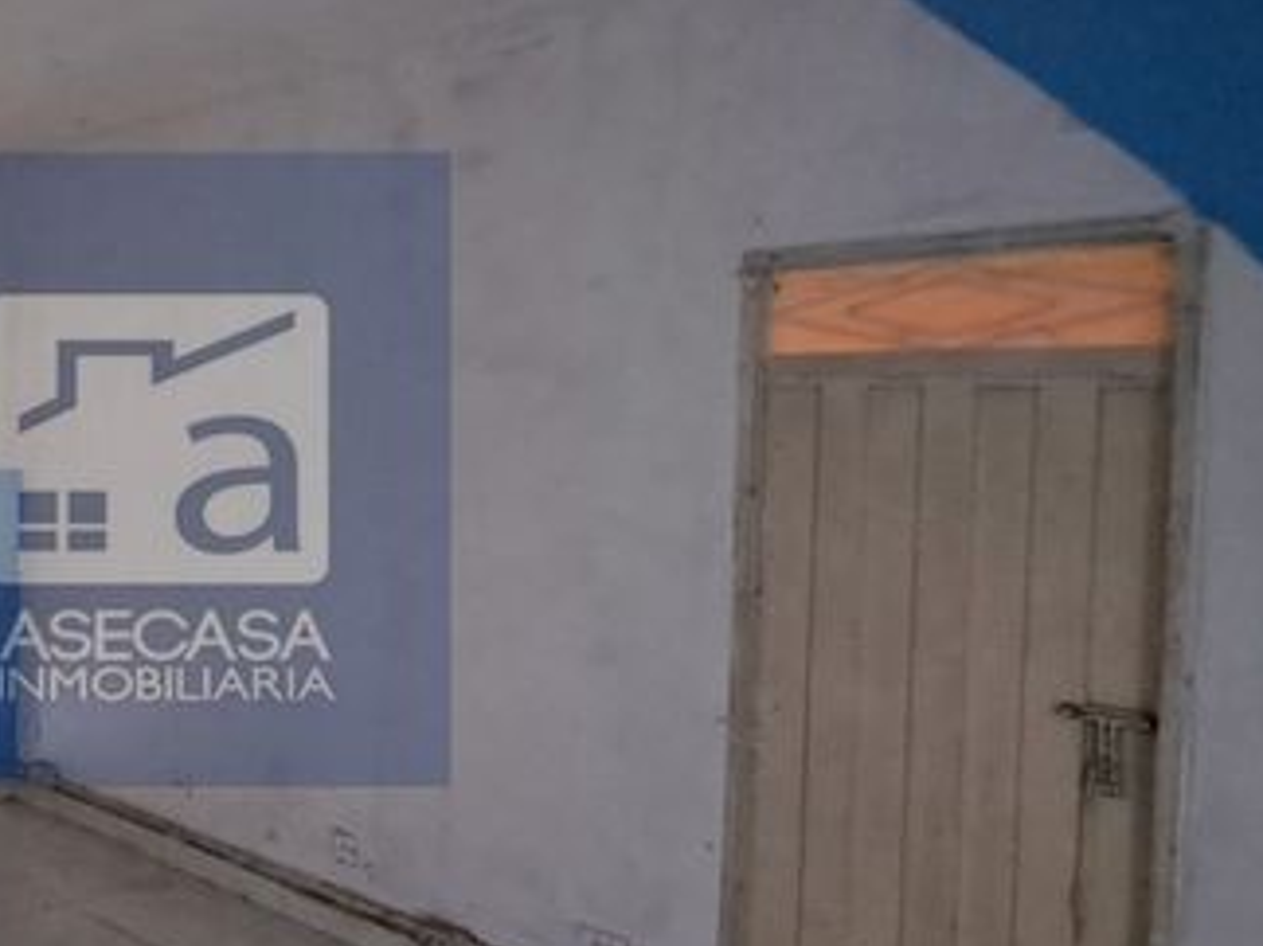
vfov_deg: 42.9
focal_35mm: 33
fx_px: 1204
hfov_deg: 49.6
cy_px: 469
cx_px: 139
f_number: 2.2
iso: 1000
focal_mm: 1.64
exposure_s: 1/20
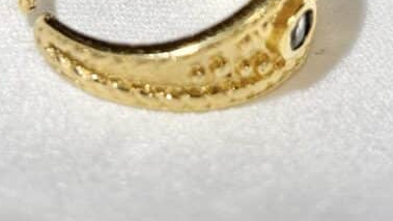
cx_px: 250
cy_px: -193
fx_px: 1594
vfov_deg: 7.7
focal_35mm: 153
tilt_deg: -24.2
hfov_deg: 14.0
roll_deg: +7.6
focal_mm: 5.96
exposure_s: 1/433
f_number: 1.6
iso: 32
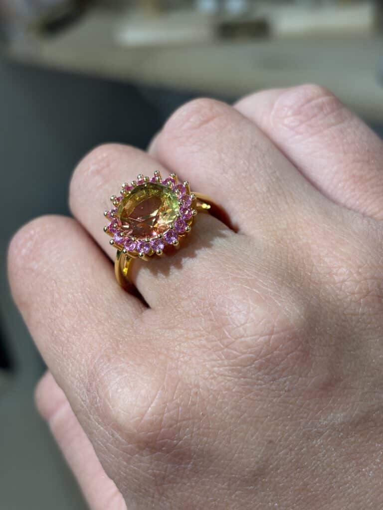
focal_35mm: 52
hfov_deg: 28.0
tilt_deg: -37.8
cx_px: 192
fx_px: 767
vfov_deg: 36.8
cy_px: 255
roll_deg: +9.7
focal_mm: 5.96
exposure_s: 1/100
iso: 50
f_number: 1.6
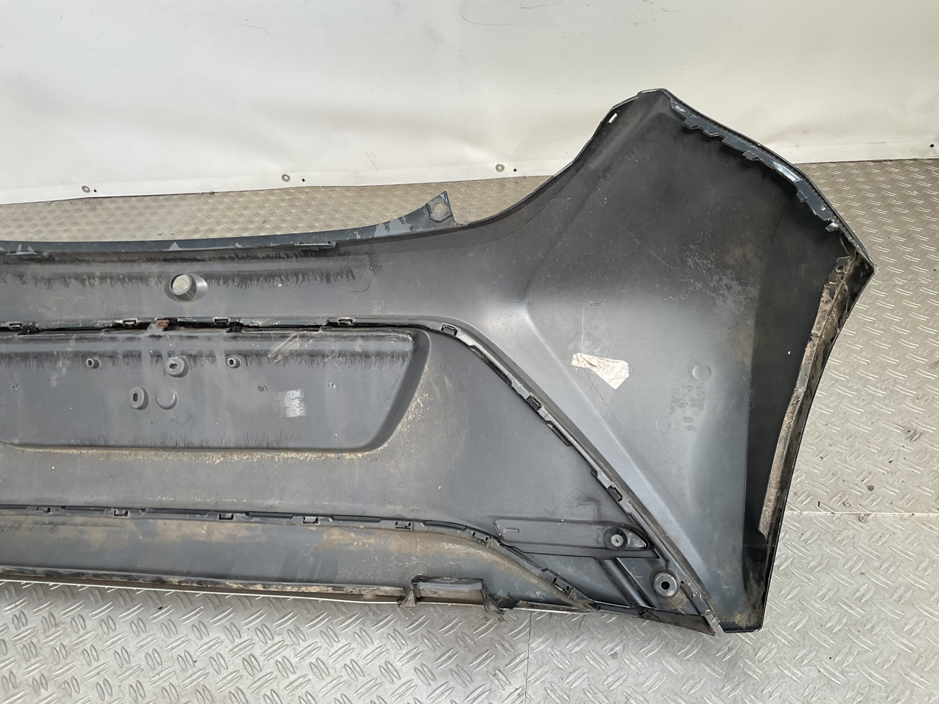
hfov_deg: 61.7
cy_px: 352
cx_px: 470
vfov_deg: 48.2
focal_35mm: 29
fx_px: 787
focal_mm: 3
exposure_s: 1/120
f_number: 1.8
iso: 16
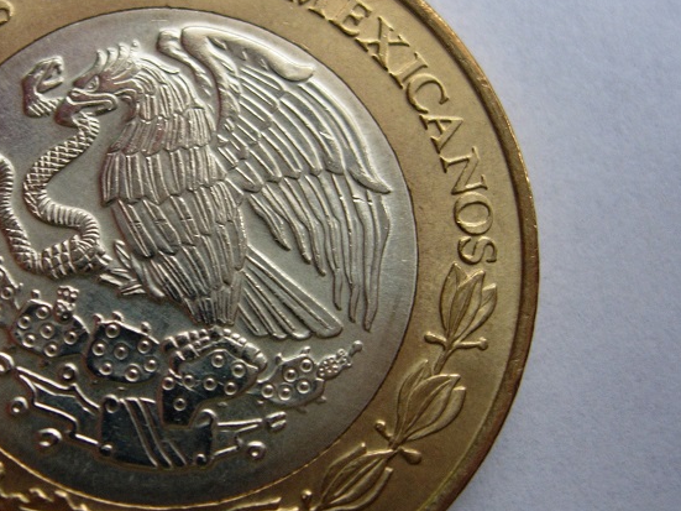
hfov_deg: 32.2
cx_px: 184
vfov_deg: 24.8
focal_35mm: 59
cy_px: 275
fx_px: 1160
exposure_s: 1/32
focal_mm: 7.8
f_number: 2.8
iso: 112
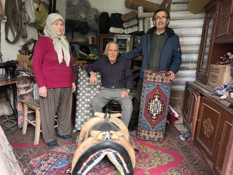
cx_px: 116
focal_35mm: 23
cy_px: 88
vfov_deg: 58.9
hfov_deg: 73.9
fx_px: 155
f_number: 1.6
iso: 250
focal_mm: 6.57
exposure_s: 1/90
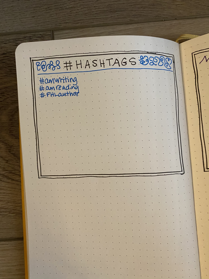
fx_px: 209
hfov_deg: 53.1
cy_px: 140
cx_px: 104
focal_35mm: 26
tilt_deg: -84.9
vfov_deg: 67.3
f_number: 1.8
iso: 500
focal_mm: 4.25
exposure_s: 1/40
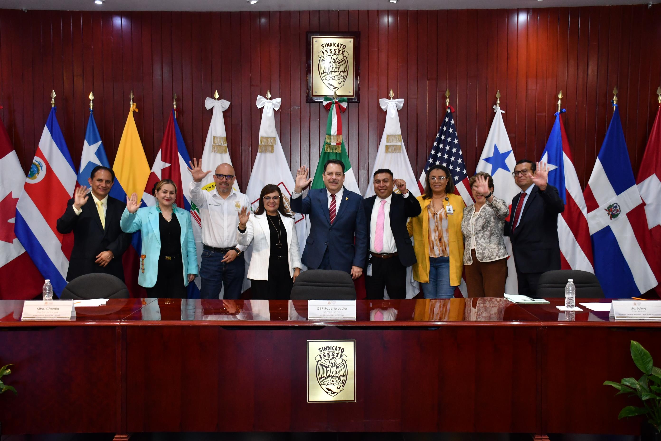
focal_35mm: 40
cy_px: 220
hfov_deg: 48.5
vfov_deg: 33.4
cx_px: 330
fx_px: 734
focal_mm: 27
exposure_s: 1/100
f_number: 5.6
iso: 1250
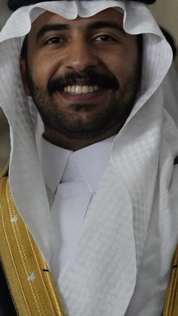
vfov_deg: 7.7
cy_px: 190
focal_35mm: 280
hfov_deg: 4.3
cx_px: 315
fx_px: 2350
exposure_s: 1/125
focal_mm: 70
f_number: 3.5
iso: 6400
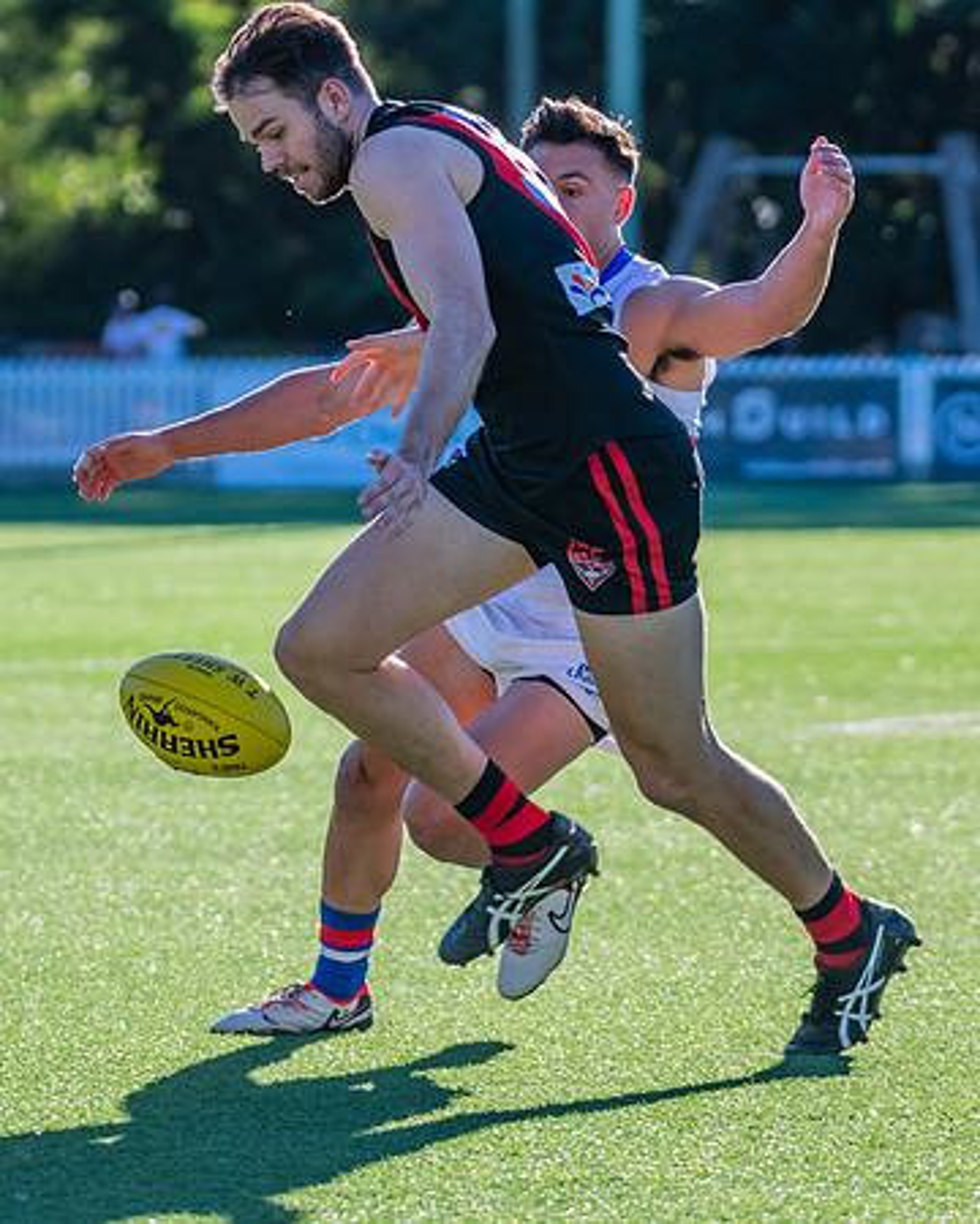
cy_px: 610
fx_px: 12836
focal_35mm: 354
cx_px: 446
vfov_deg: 5.5
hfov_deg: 4.4
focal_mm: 240
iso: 800
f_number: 7.1
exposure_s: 1/1600
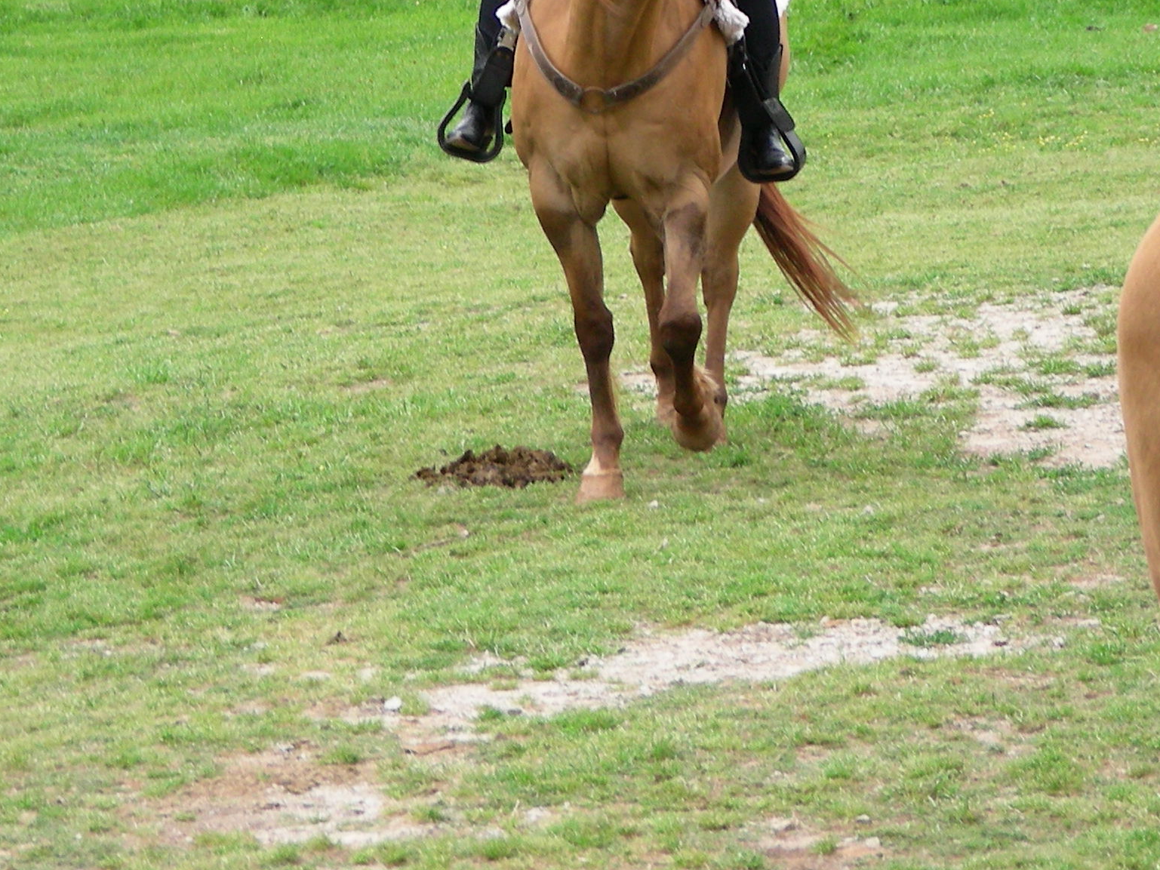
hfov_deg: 9.6
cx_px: 590
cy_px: 134
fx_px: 6937
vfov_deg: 7.2
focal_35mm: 207
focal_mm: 18.9
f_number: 3.5
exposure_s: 1/225
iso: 50
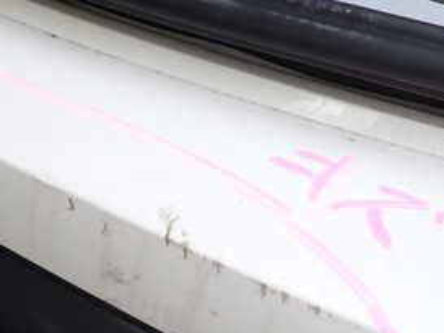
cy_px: 197
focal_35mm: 66
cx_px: 20
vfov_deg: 22.2
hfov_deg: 27.9
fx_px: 847
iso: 100
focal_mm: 5.4
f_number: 2.3
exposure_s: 1/160
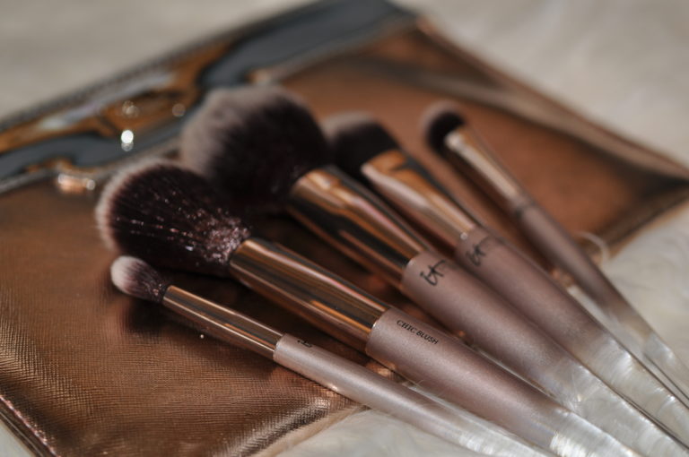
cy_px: 228
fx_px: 1720
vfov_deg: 15.1
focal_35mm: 90
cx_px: 344
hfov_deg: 22.6
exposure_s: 1/60
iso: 250
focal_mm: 60
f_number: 2.8
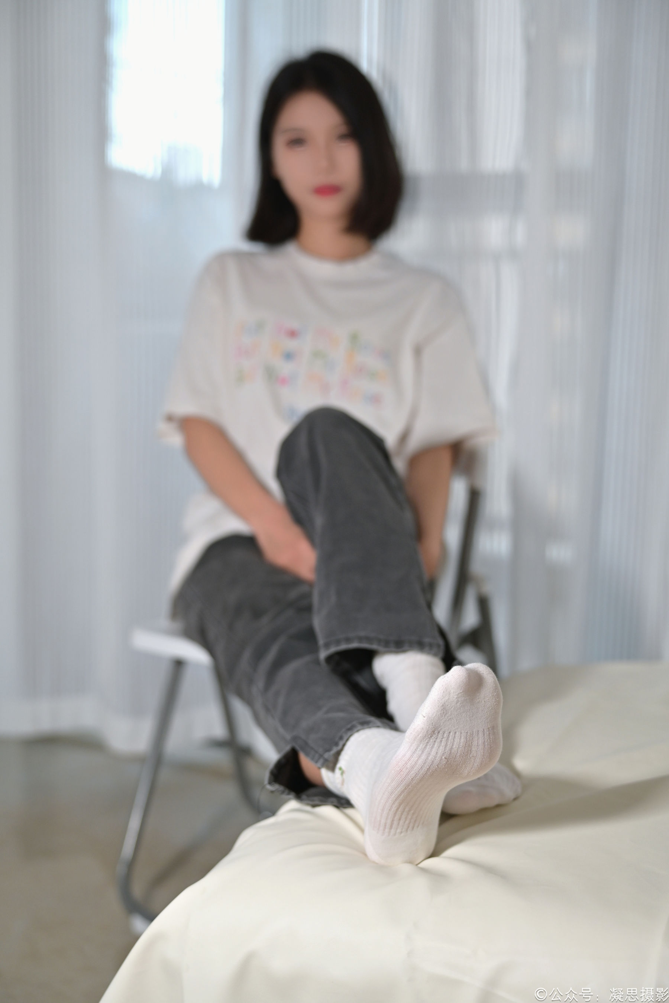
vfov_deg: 40.3
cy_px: 502
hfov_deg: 27.5
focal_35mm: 49
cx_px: 334
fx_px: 1366
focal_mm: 49
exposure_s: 1/100
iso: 560
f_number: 2.2
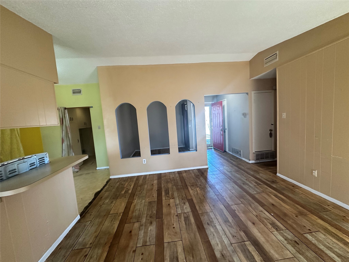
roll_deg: +4.0
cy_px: 131
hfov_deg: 102.1
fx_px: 141
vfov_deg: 85.7
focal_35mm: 14
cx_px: 174
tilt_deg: -4.8
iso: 320
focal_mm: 2.22
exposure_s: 1/81
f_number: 2.2
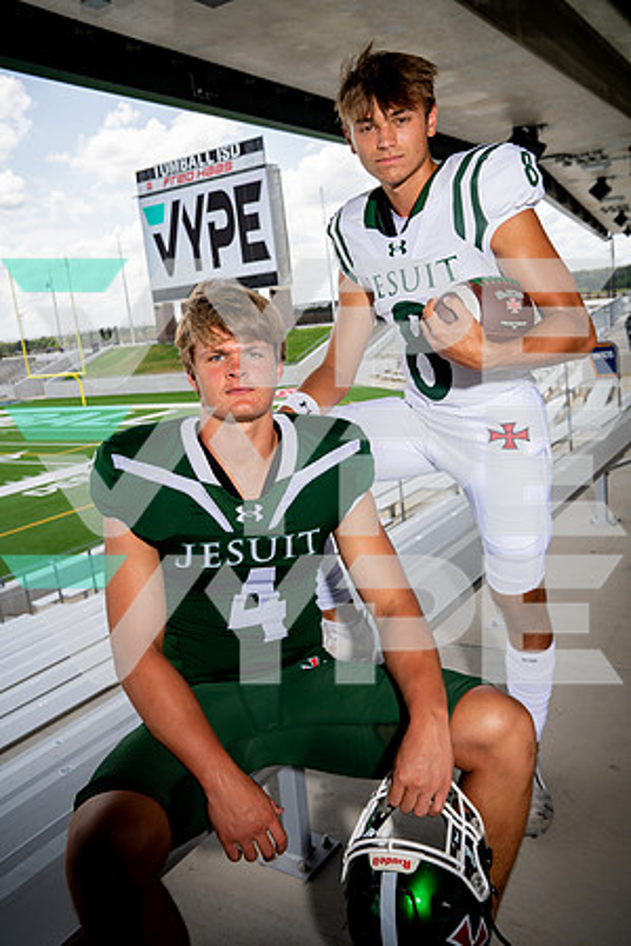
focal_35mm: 29
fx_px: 762
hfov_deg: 45.0
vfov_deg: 63.7
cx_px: 316
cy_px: 473
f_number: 6.3
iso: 100
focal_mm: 29
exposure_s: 1/250
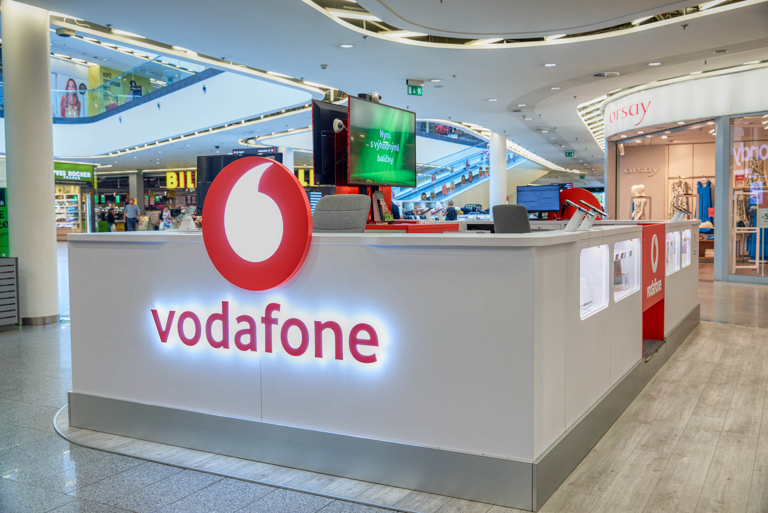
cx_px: 384
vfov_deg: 37.9
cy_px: 256
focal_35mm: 35
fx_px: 747
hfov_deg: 54.4
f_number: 5
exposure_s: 1/40
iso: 100
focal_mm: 35
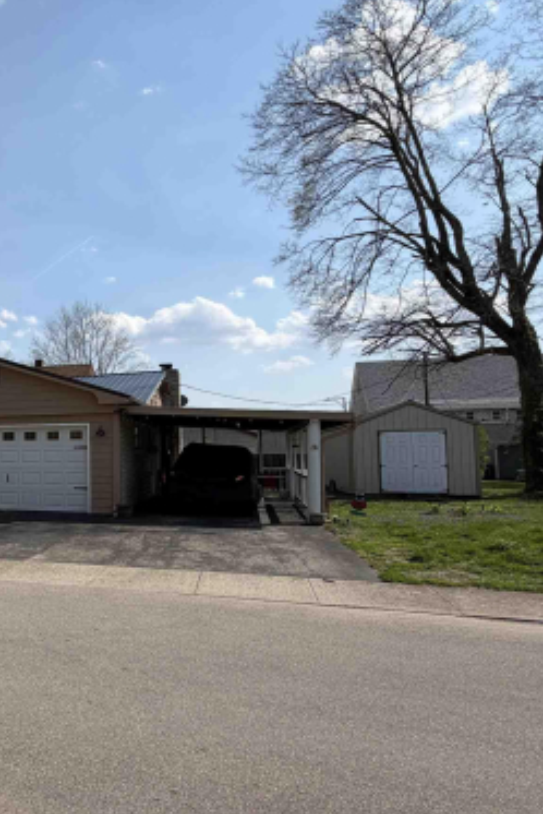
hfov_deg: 44.0
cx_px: 29
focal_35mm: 26
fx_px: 588
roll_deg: +0.6
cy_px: 421
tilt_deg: +3.5
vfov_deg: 69.4
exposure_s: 1/1125
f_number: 2.2
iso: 20
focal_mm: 2.22
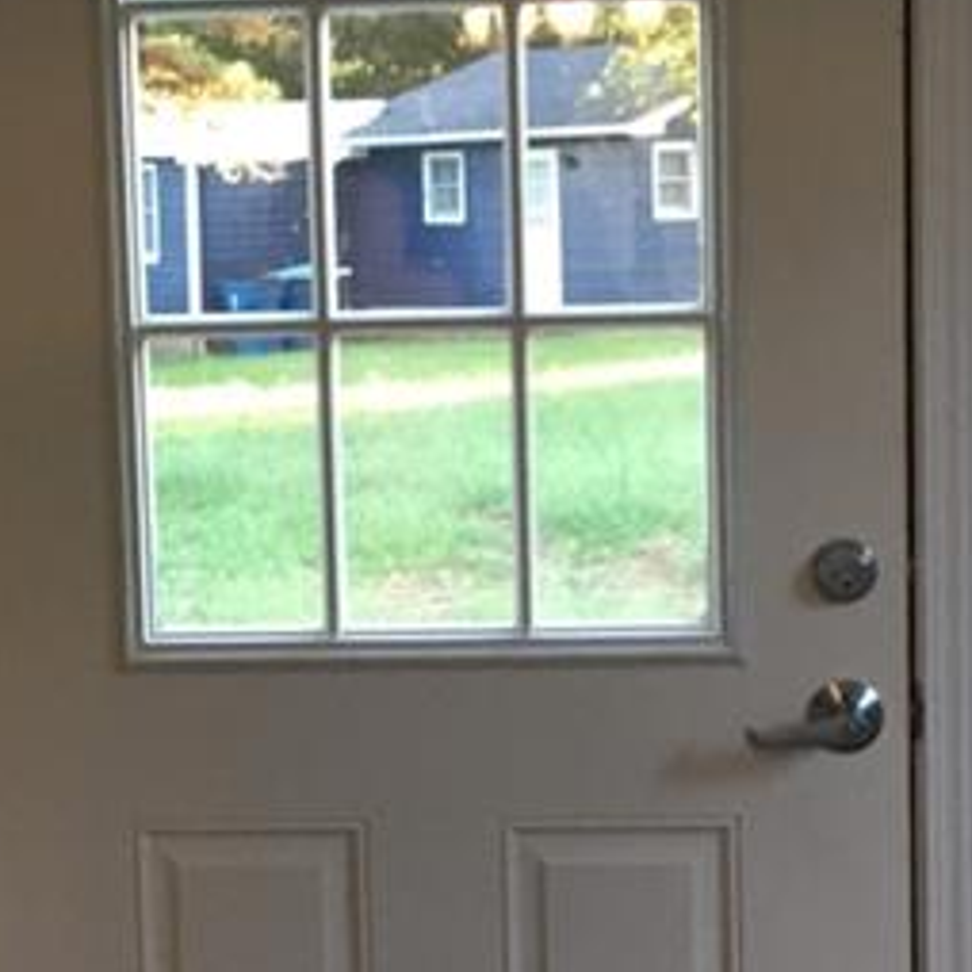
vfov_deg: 20.9
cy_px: 432
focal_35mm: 83
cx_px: 390
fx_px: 2637
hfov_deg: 20.9
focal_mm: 3.3
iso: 80
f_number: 2.4
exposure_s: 1/30
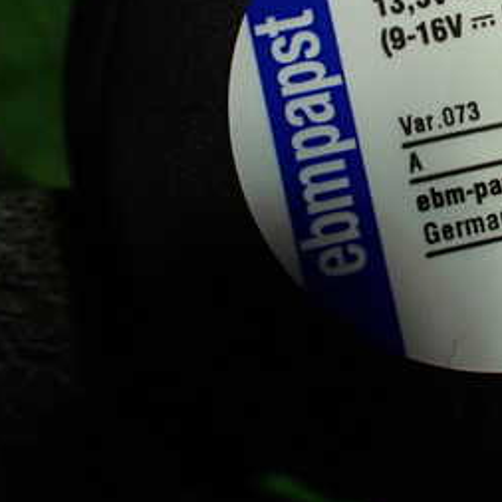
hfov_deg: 25.5
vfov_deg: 26.9
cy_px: 119
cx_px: 538
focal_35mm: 63
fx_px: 1034
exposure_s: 1/125
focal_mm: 5.4
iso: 320
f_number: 2.3
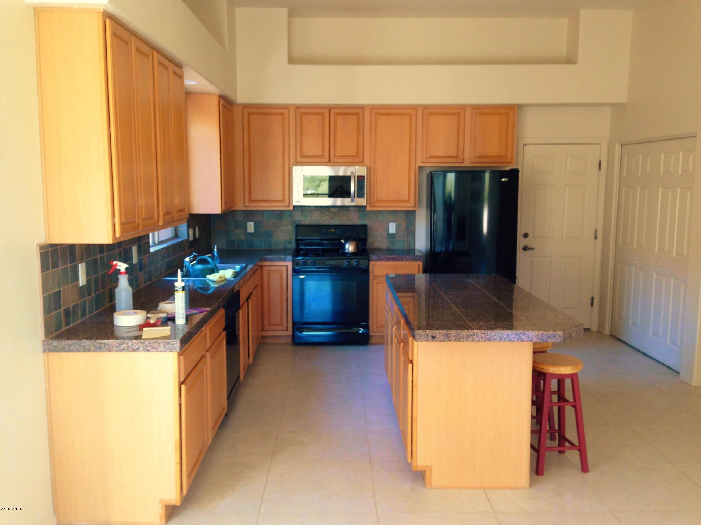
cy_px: 262
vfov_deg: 42.9
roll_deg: -1.1
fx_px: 668
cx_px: 350
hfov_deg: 55.4
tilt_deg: -6.0
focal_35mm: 33
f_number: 2.4
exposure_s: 1/20
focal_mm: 4.12
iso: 50
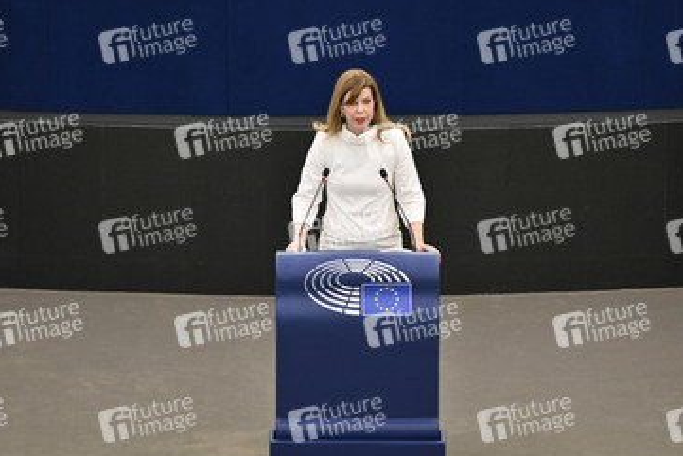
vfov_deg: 5.5
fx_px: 4726
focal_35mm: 249
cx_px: 361
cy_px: 278
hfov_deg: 8.3
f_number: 2.8
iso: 1000
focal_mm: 200
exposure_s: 1/320
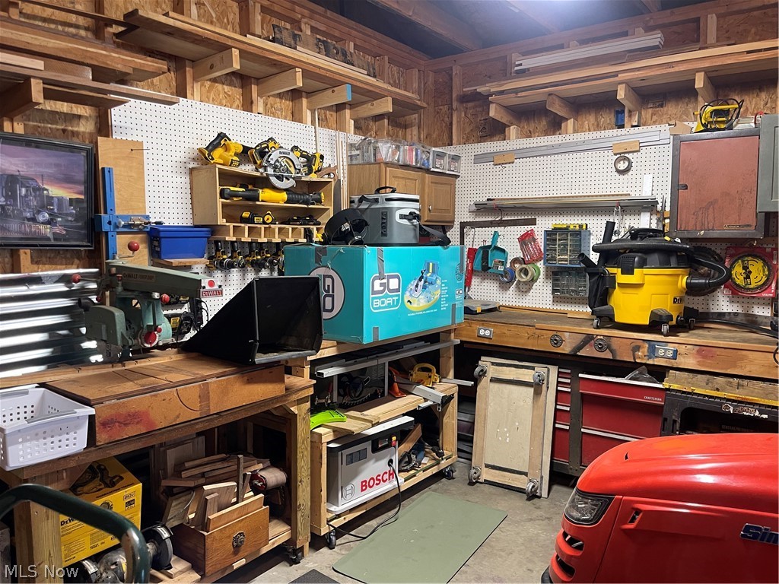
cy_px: 292
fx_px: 563
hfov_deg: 69.4
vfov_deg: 54.9
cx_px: 390
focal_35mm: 25
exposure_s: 1/60
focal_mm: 5.1
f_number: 1.6
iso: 250
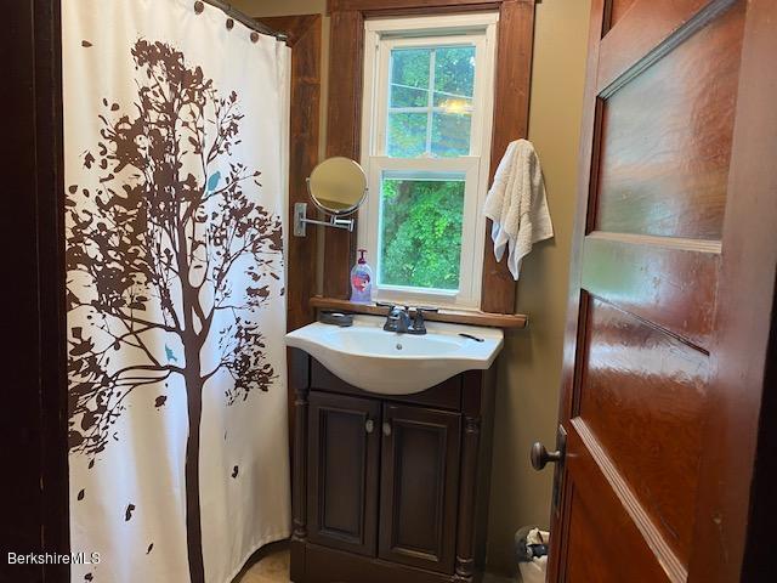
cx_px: 388
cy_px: 292
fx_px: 584
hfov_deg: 67.3
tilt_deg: -6.2
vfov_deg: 53.1
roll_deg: -1.6
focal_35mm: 26
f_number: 1.8
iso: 125
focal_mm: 4.25
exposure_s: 1/60
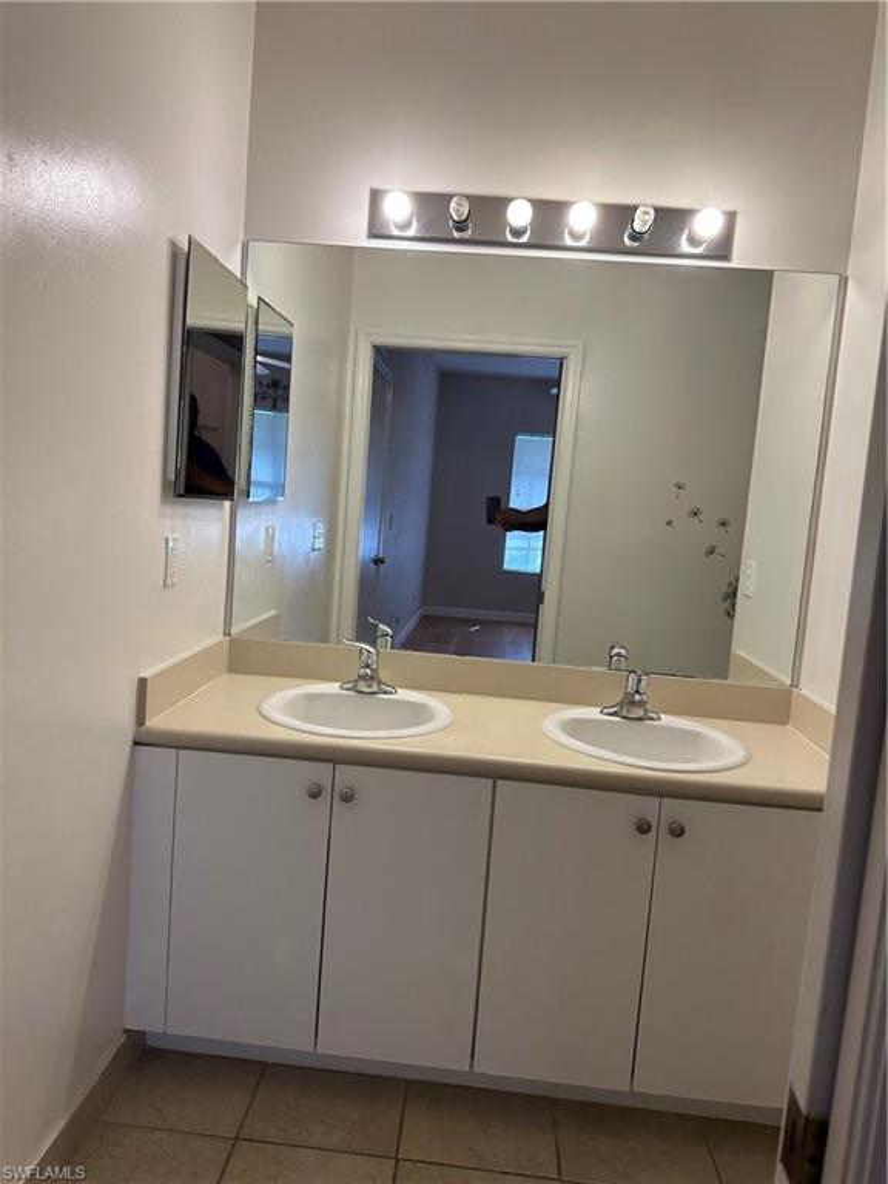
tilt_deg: -5.5
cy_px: 592
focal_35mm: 24
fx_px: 821
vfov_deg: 71.6
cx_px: 444
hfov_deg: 56.8
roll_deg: -4.3
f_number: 1.78
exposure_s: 1/120
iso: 125
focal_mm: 6.86
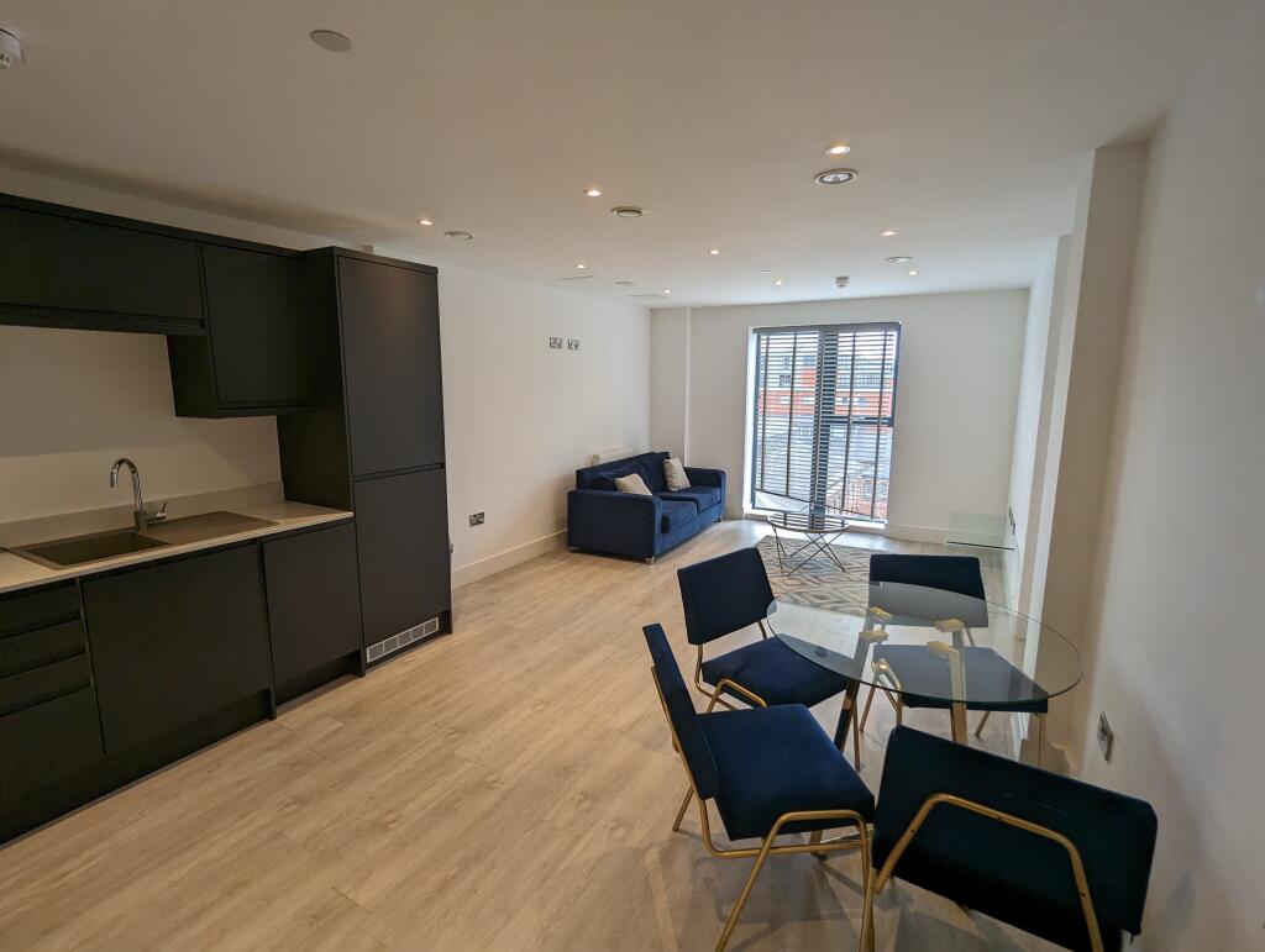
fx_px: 586
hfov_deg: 94.4
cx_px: 632
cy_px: 476
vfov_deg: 78.2
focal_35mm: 16
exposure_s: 1/91.5
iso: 47
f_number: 2.2
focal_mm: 2.35
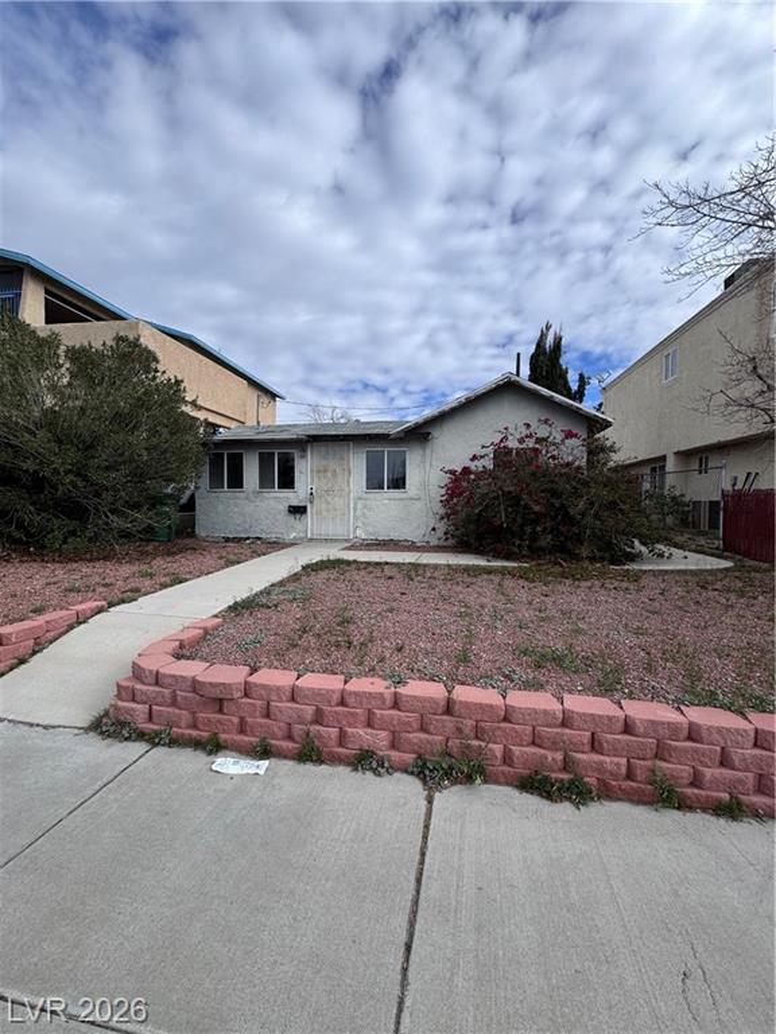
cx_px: 388
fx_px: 418
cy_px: 517
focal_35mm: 14
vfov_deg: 102.1
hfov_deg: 85.7
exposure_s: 1/2208
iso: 50
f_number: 2.2
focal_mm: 2.22
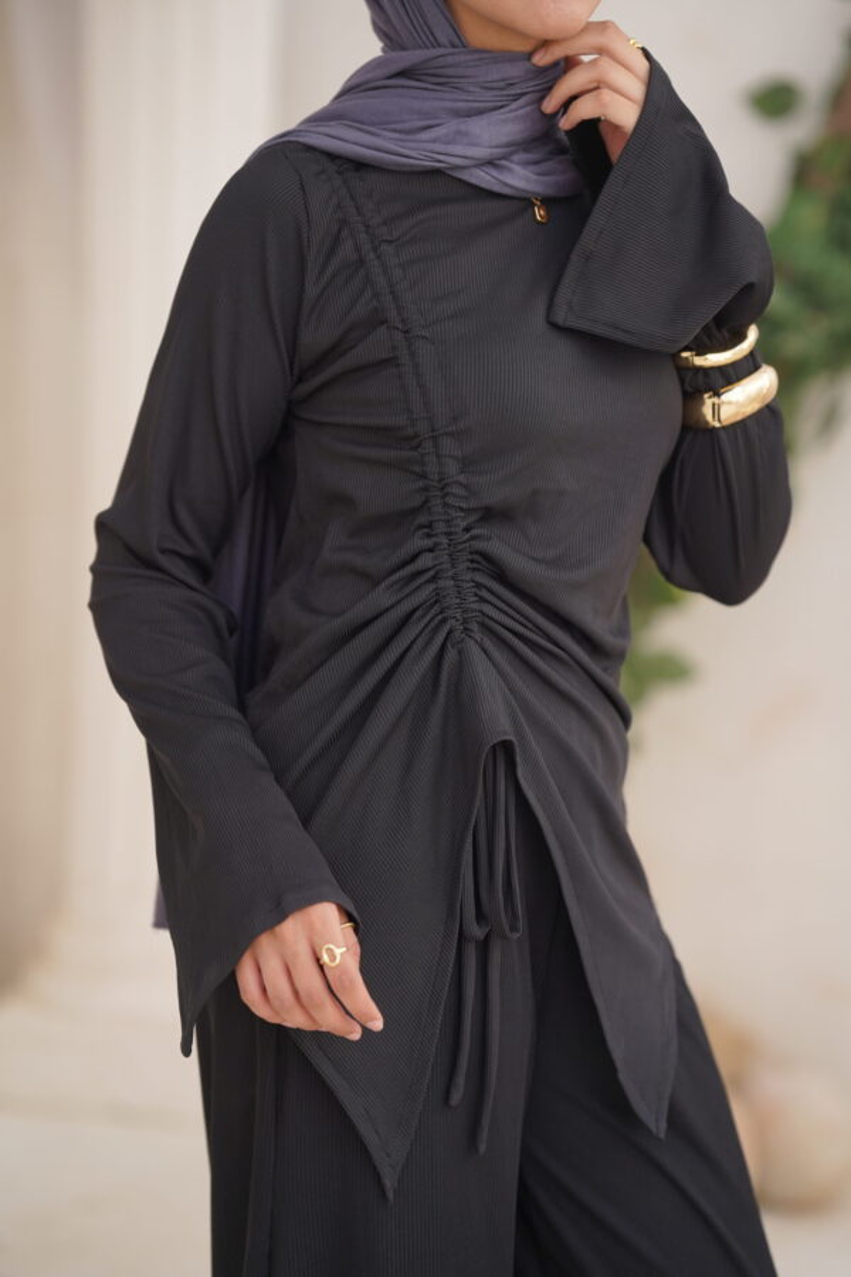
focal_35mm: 85
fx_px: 3014
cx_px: 426
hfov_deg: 16.1
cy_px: 638
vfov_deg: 23.9
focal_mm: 85
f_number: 2.2
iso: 320
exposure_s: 1/640
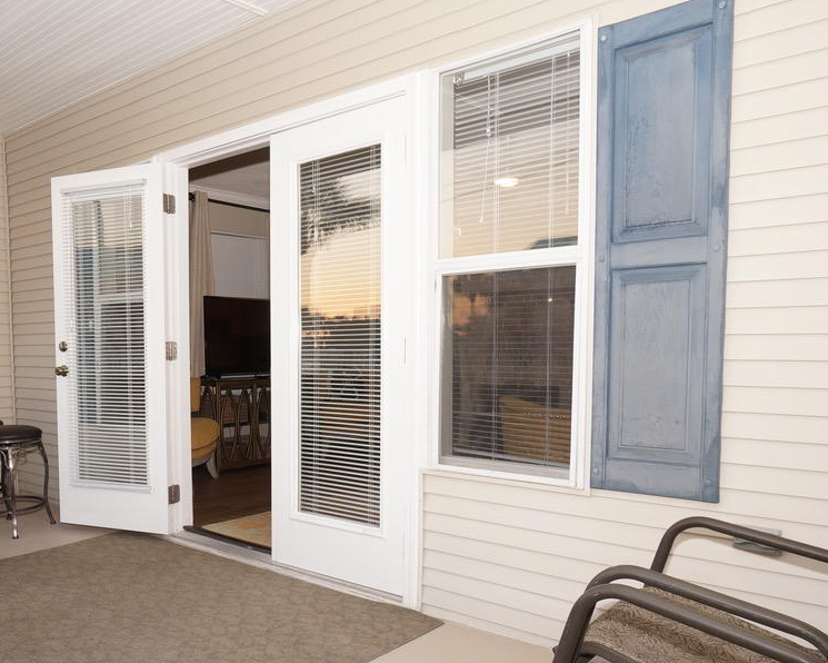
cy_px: 415
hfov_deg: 58.8
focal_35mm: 29
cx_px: 265
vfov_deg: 49.5
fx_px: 711
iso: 125
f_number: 4
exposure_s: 1/60
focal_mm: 12
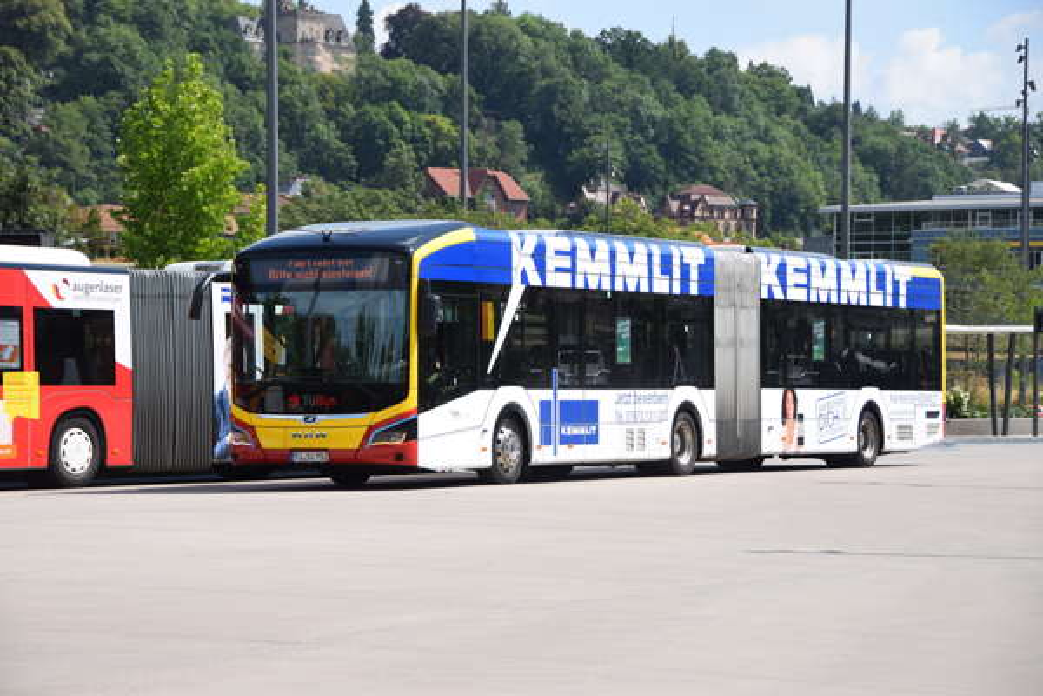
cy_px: 348
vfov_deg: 12.2
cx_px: 522
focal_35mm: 112
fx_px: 3259
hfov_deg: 18.2
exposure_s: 1/800
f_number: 7.1
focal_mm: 75
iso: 200
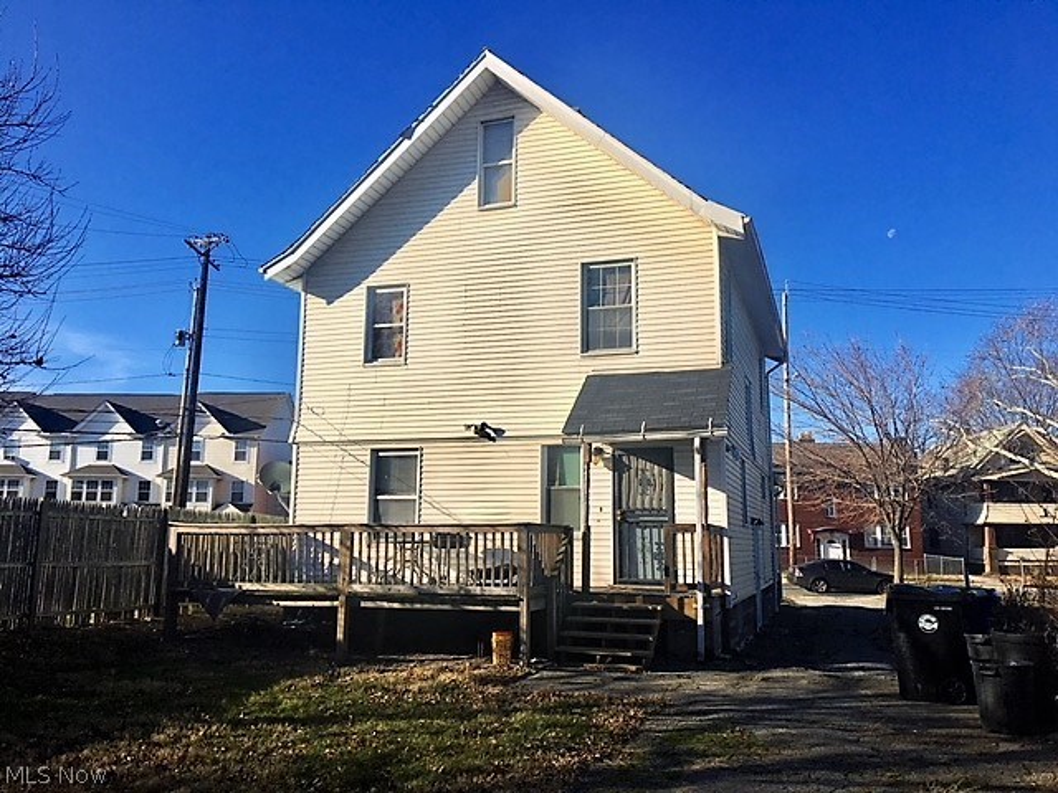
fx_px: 886
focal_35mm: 29
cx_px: 529
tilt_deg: +8.1
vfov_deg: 48.2
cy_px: 396
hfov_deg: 61.7
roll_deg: -0.2
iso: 25
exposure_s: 1/2747
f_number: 2.2
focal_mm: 4.15
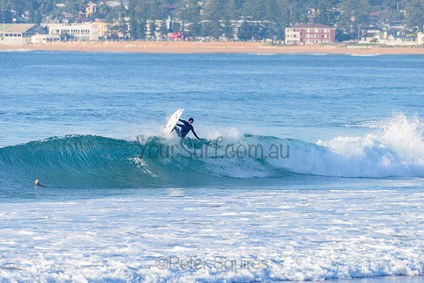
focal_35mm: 500
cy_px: 142
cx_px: 212
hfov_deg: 4.1
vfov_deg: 2.8
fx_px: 5890
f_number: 5.6
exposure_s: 1/2000
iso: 320
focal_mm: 500
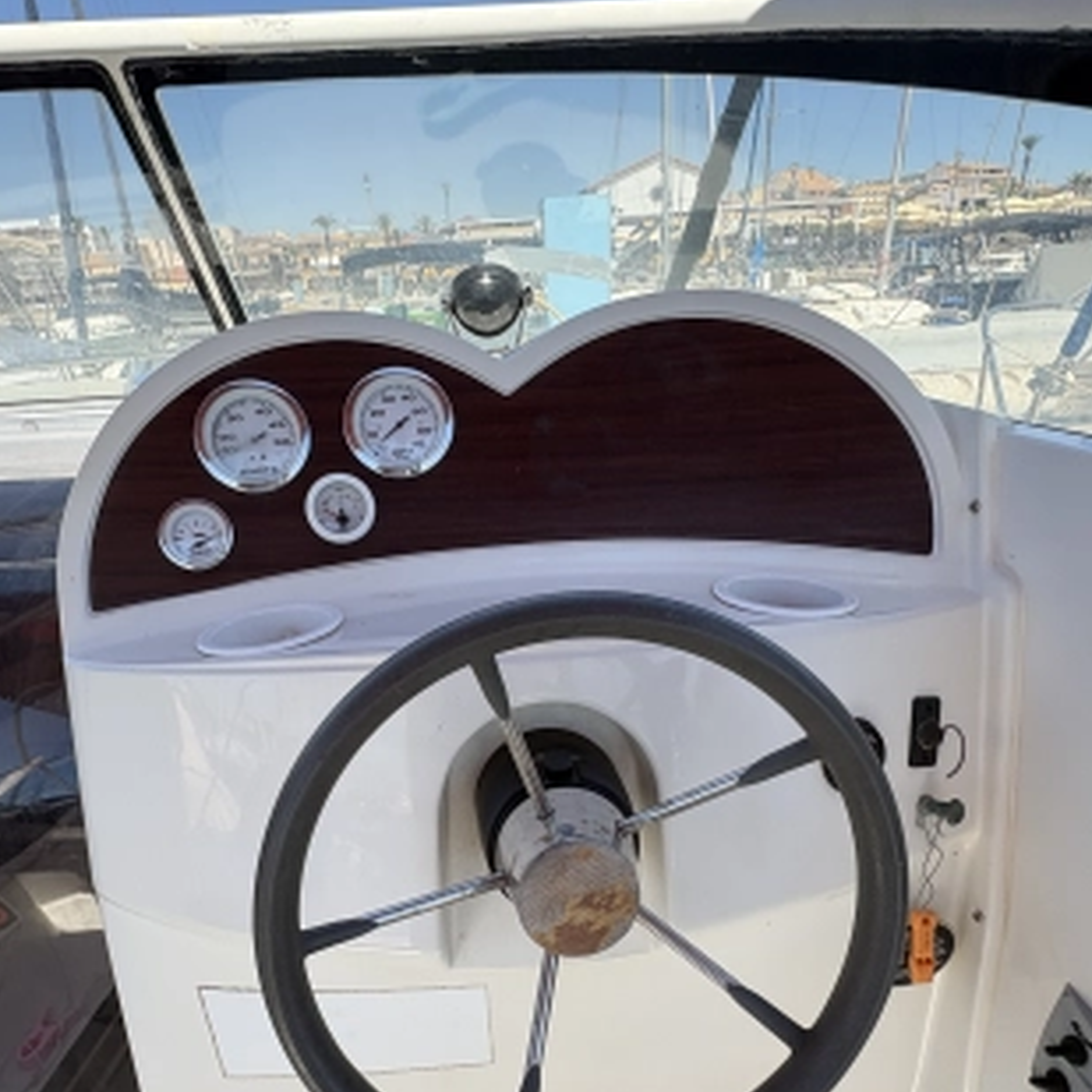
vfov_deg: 68.7
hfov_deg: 69.6
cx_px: 512
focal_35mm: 22
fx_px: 785
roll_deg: +4.9
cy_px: 673
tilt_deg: -27.5
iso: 50
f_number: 2.2
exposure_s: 1/713
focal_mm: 2.22
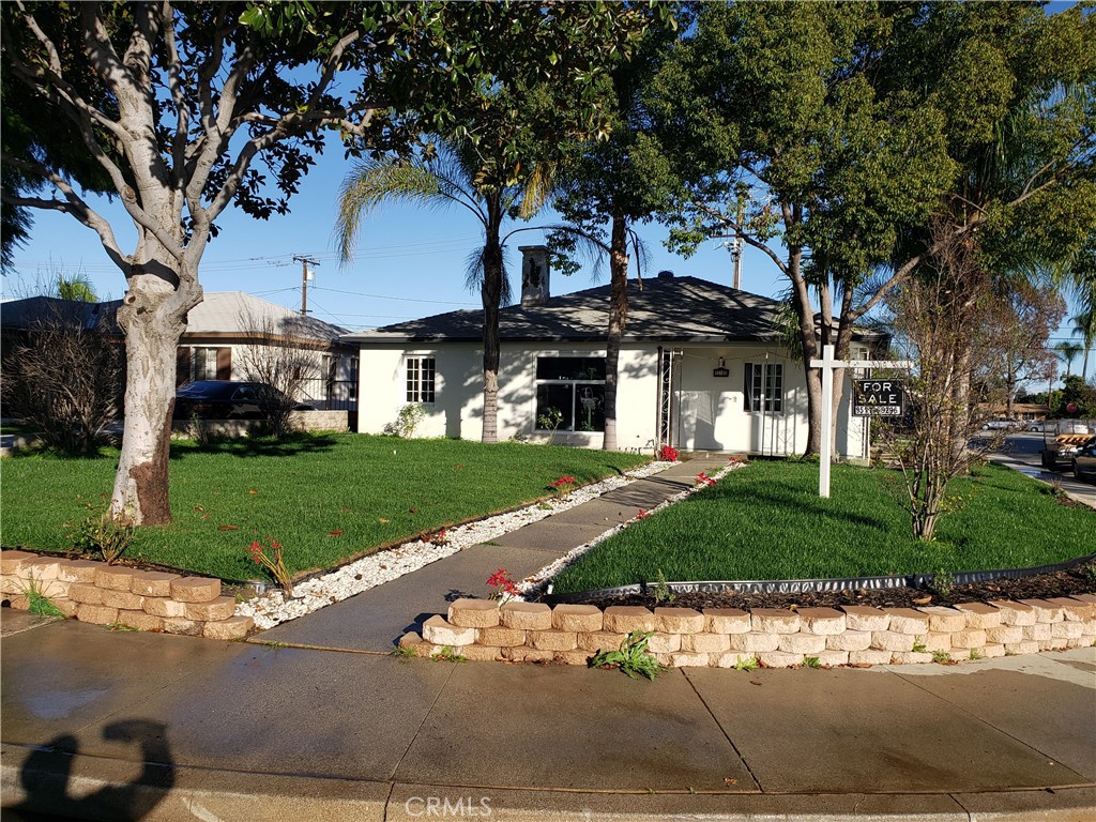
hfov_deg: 67.3
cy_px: 411
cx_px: 548
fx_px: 823
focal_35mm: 26
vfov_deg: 53.1
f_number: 2.4
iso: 50
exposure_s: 1/1399
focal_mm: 4.3
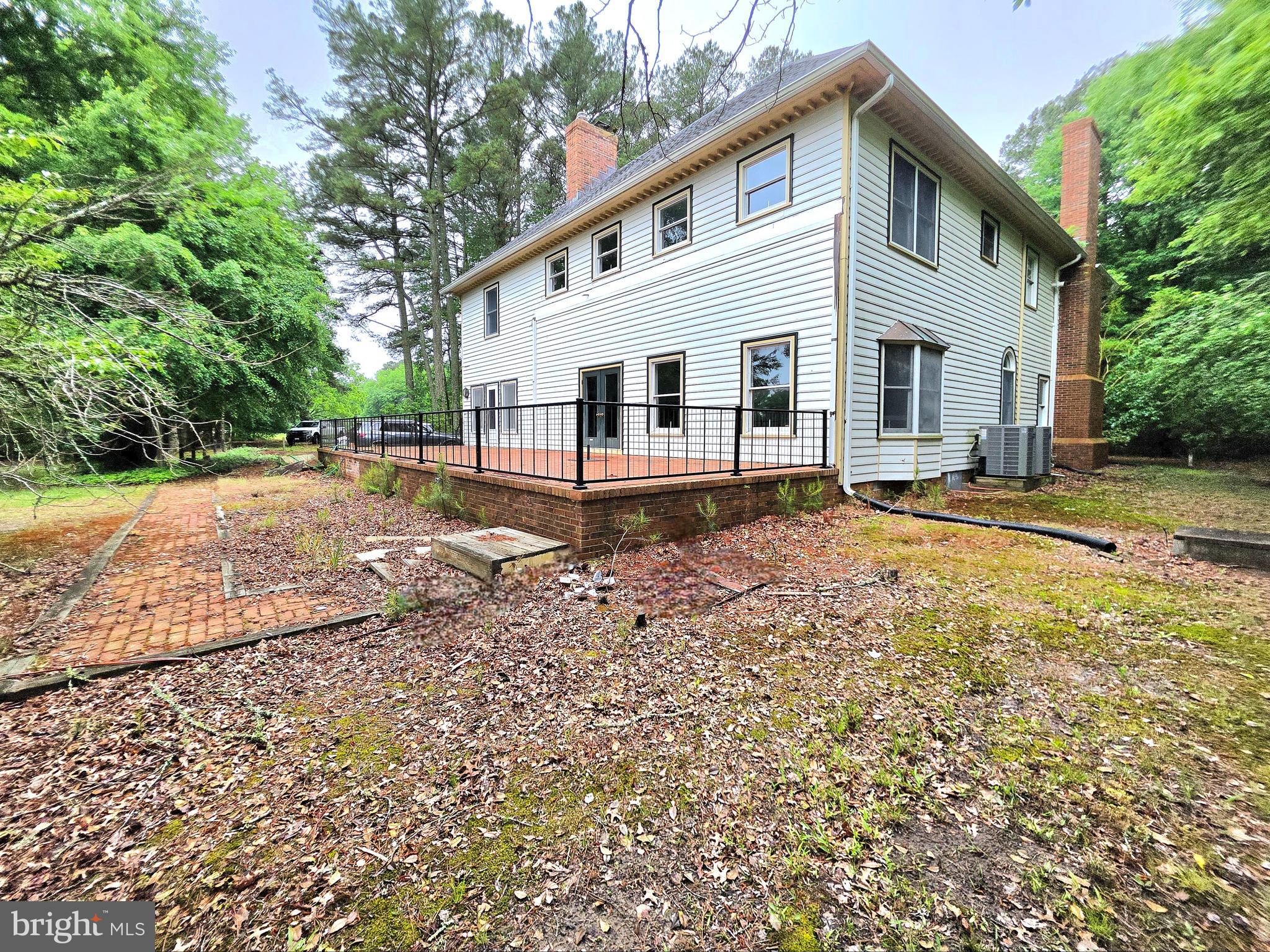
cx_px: 635
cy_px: 476
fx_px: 477
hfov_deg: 106.2
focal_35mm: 13
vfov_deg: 89.9
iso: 80
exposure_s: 1/2000
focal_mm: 2.2
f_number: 1.9
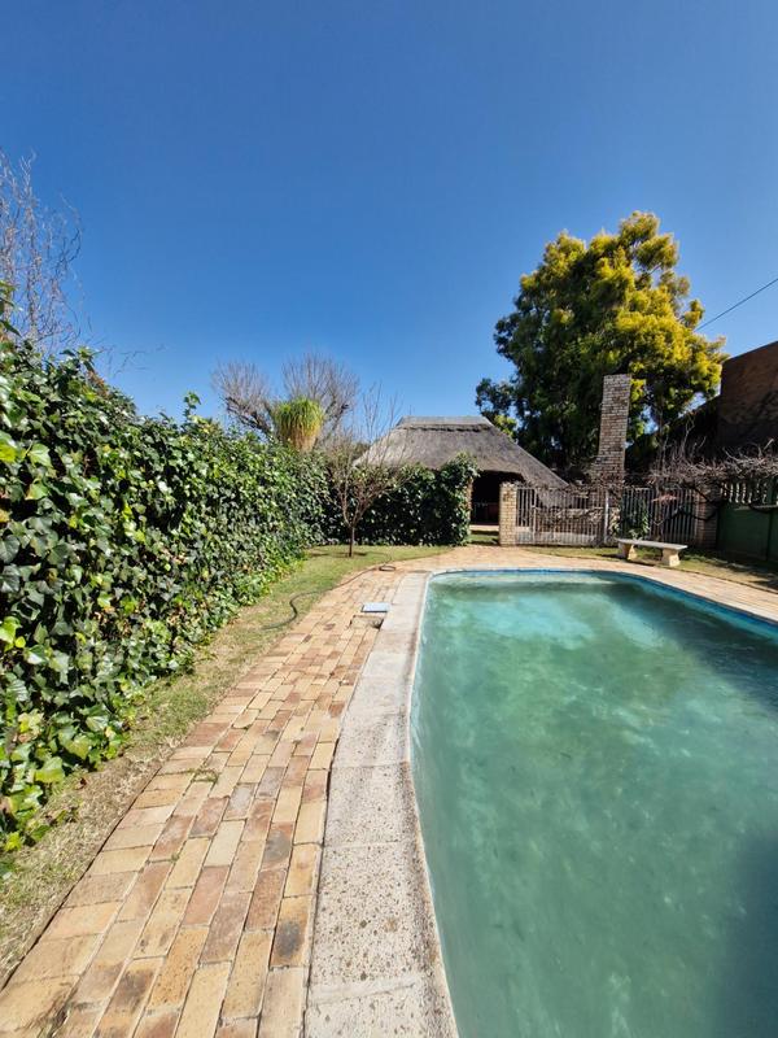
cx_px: 389
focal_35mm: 13
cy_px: 519
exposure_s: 1/1608
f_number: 2.2
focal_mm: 1.74
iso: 50
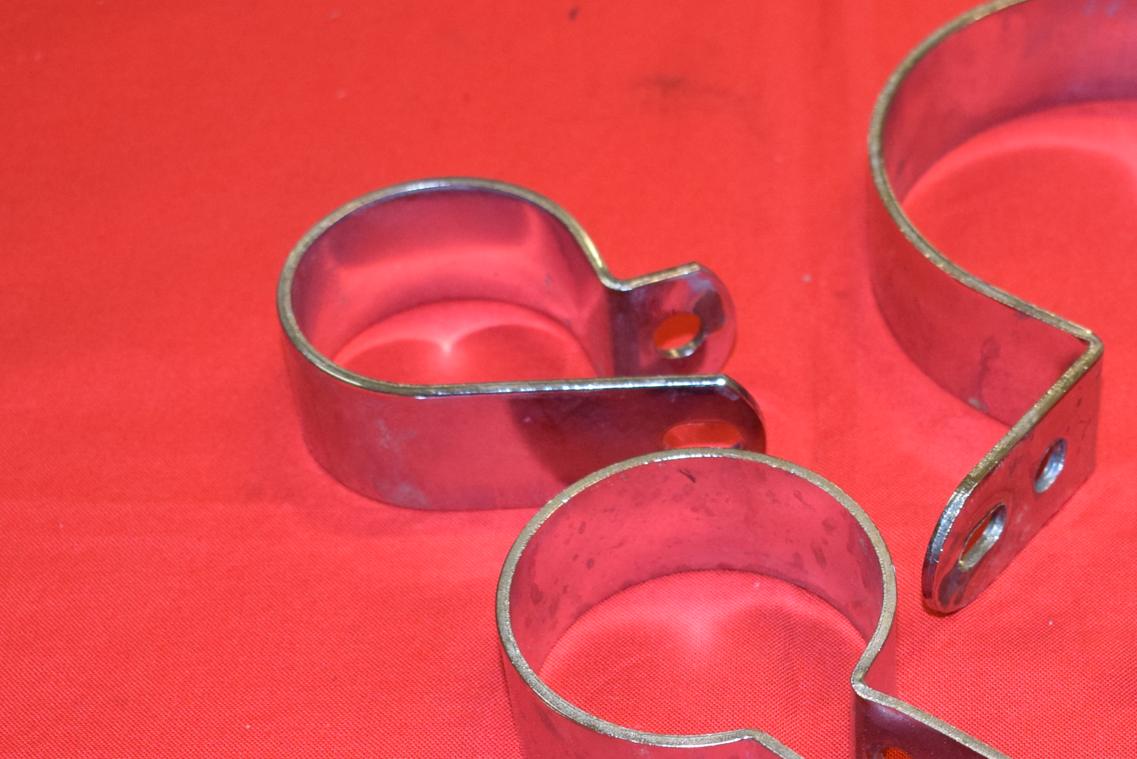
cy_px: 653
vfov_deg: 15.4
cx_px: 895
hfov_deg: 22.8
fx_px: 2786
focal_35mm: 88
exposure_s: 1/100
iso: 800
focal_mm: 25
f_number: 5
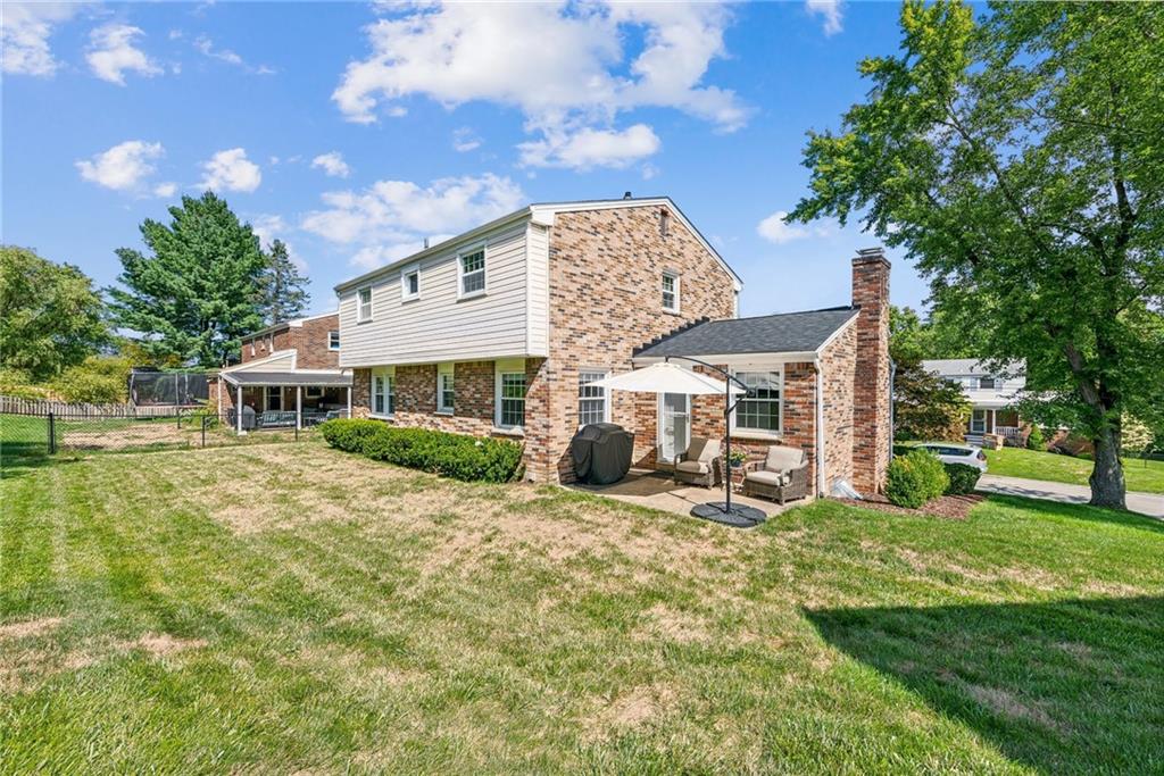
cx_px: 582
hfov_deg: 104.2
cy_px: 388
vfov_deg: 81.2
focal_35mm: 14
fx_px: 453
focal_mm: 14
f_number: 11
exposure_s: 1/13
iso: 50
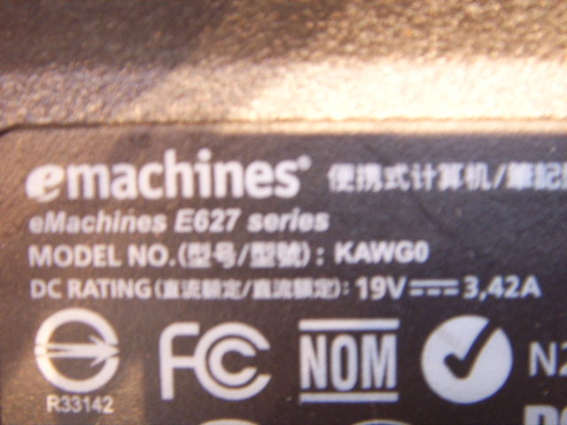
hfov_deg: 47.9
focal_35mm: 39
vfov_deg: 36.8
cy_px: 212
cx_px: 284
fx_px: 639
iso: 152
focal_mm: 6.6
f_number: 3.5
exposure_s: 1/2
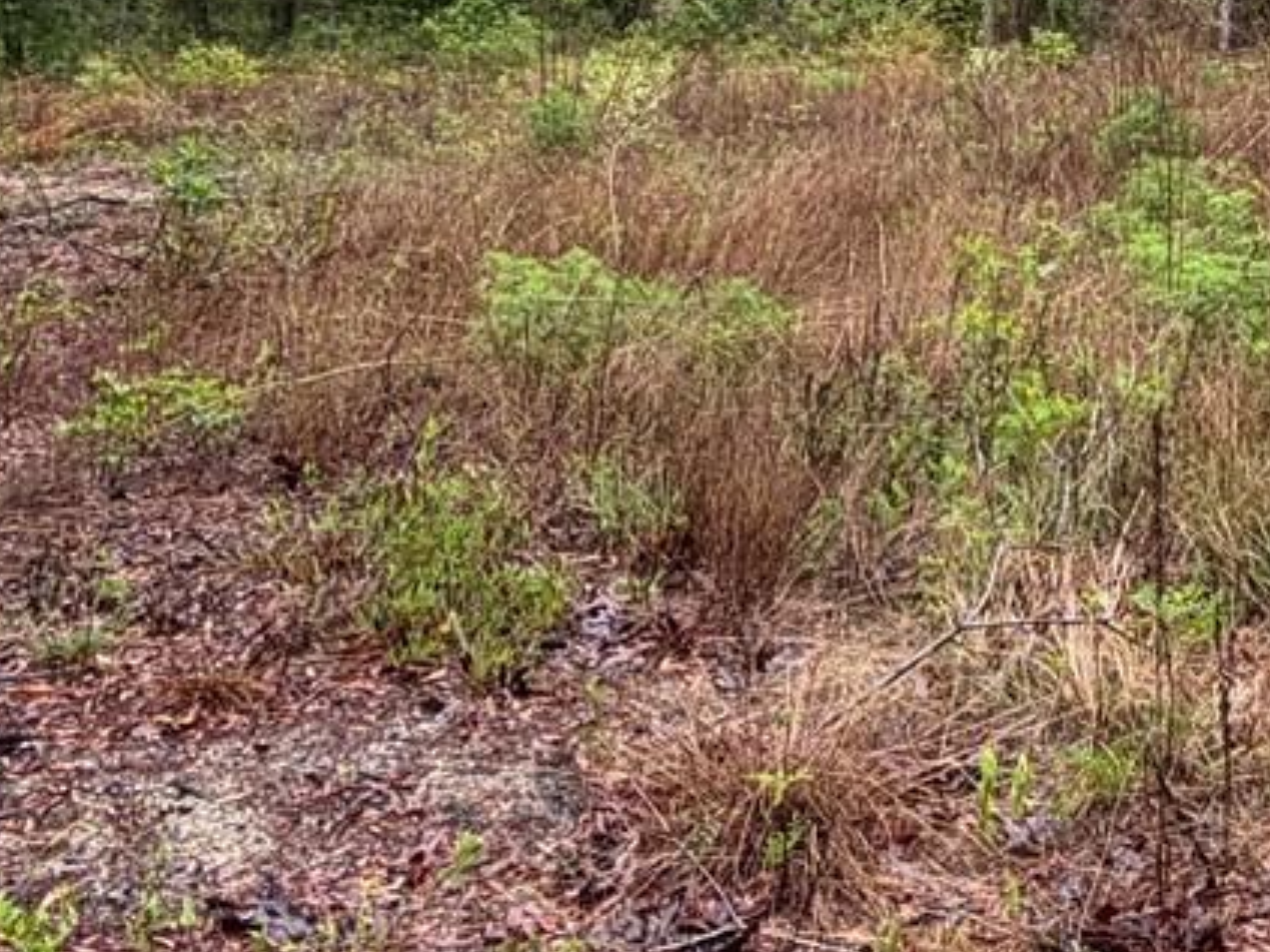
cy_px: 27
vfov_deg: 26.2
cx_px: 1156
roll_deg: -1.5
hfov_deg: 34.1
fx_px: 1944
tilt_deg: -2.6
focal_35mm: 53
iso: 40
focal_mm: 2.22
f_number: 2.2
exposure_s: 1/228
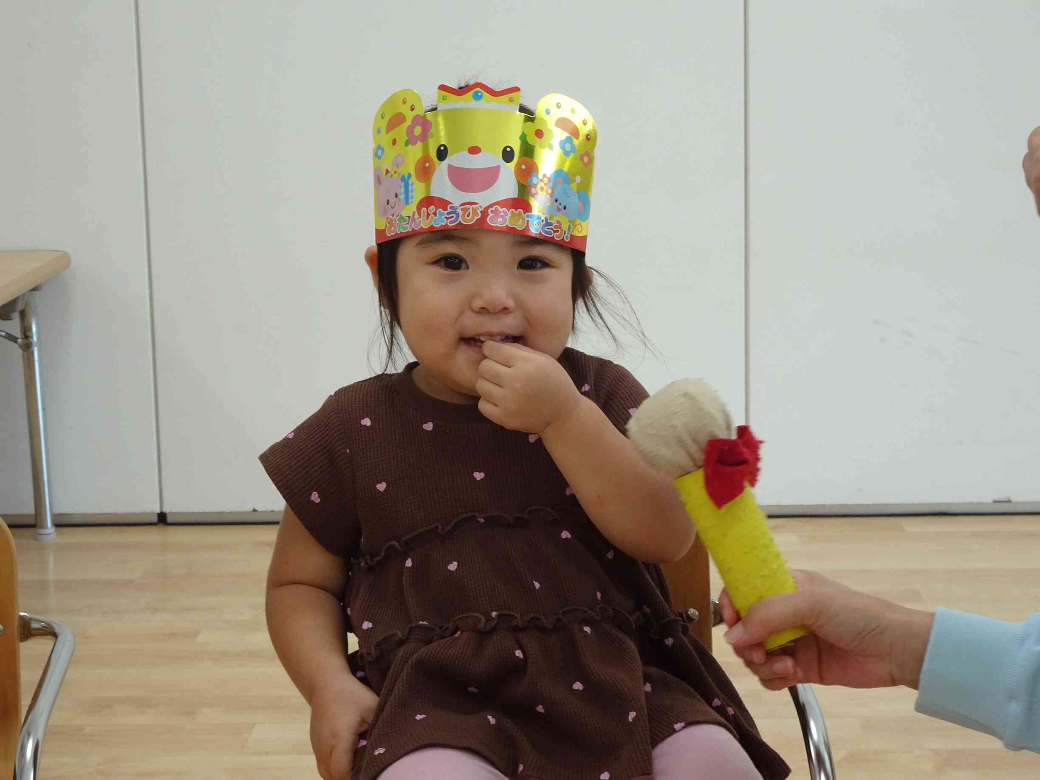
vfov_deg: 19.6
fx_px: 2253
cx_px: 520
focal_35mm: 75
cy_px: 390
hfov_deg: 26.0
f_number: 5
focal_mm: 12.9
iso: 250
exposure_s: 1/80
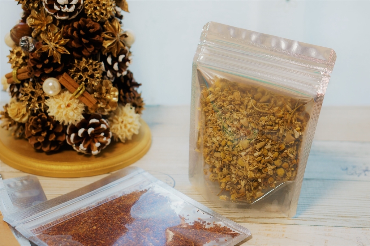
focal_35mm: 75
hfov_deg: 27.0
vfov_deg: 18.1
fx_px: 770
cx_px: 185
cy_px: 123
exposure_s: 1/13
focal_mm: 50
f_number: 3.5
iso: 100
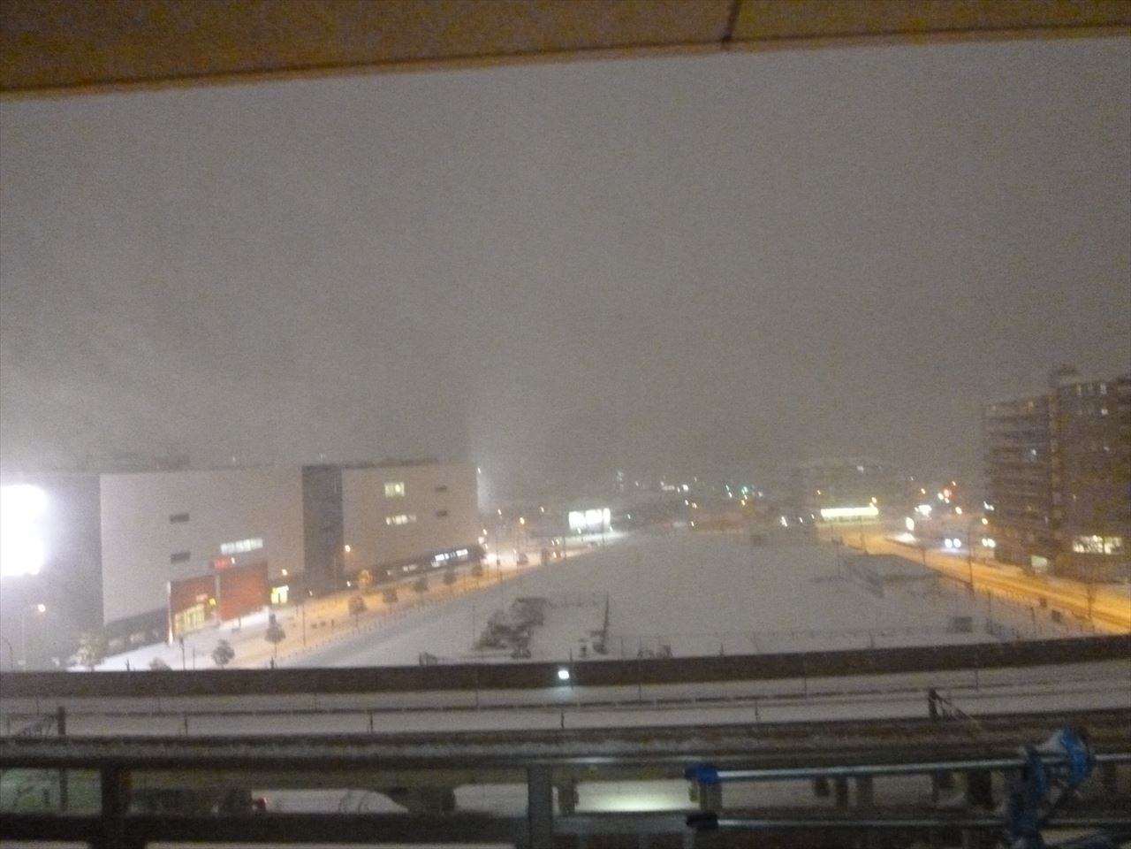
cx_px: 566
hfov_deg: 69.4
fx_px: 817
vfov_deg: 54.9
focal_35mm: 25
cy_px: 424
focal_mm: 4.5
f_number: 2.8
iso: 1600
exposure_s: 1/15
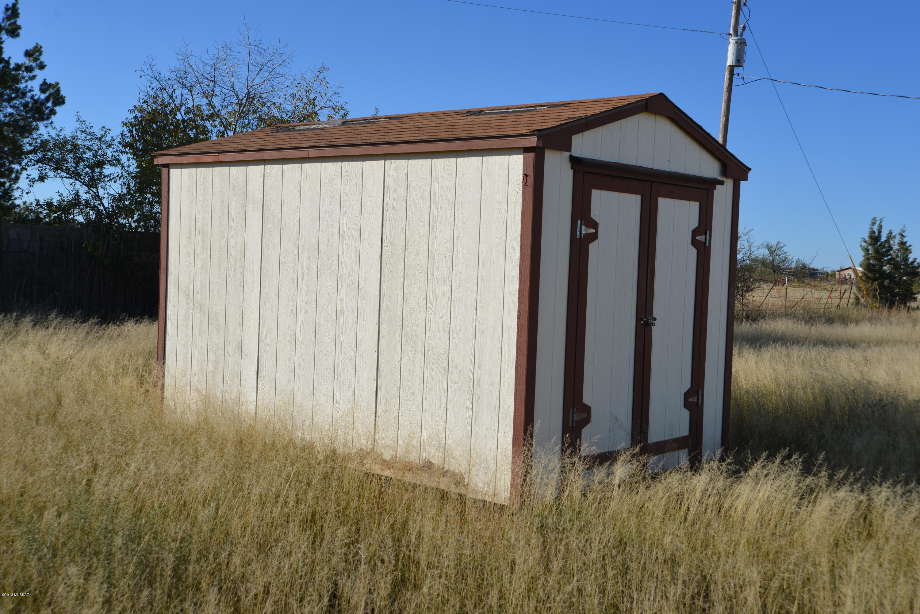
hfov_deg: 46.4
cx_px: 460
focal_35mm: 42
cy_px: 307
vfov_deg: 31.9
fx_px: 1074
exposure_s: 1/320
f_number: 9
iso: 100
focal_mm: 42
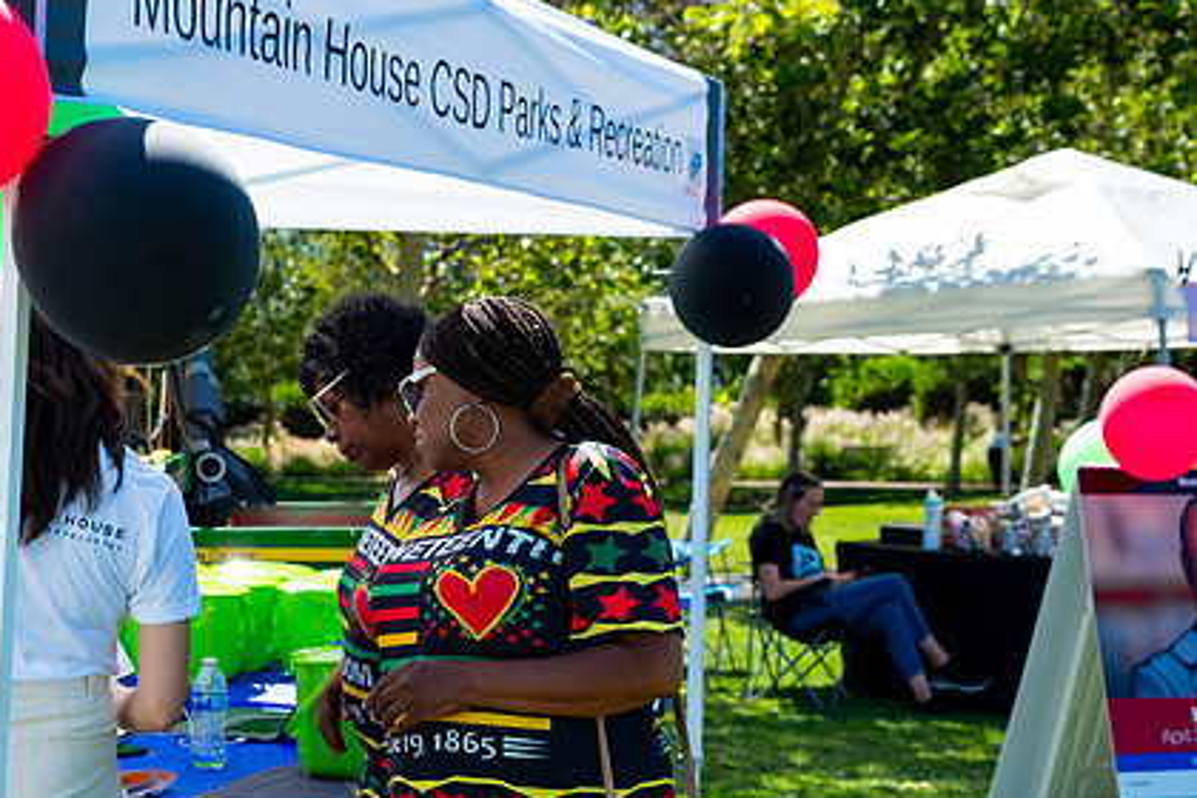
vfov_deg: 17.9
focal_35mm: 76
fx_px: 2527
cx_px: 373
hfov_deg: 26.5
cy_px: 497
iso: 320
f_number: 5.6
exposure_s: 1/640
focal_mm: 55
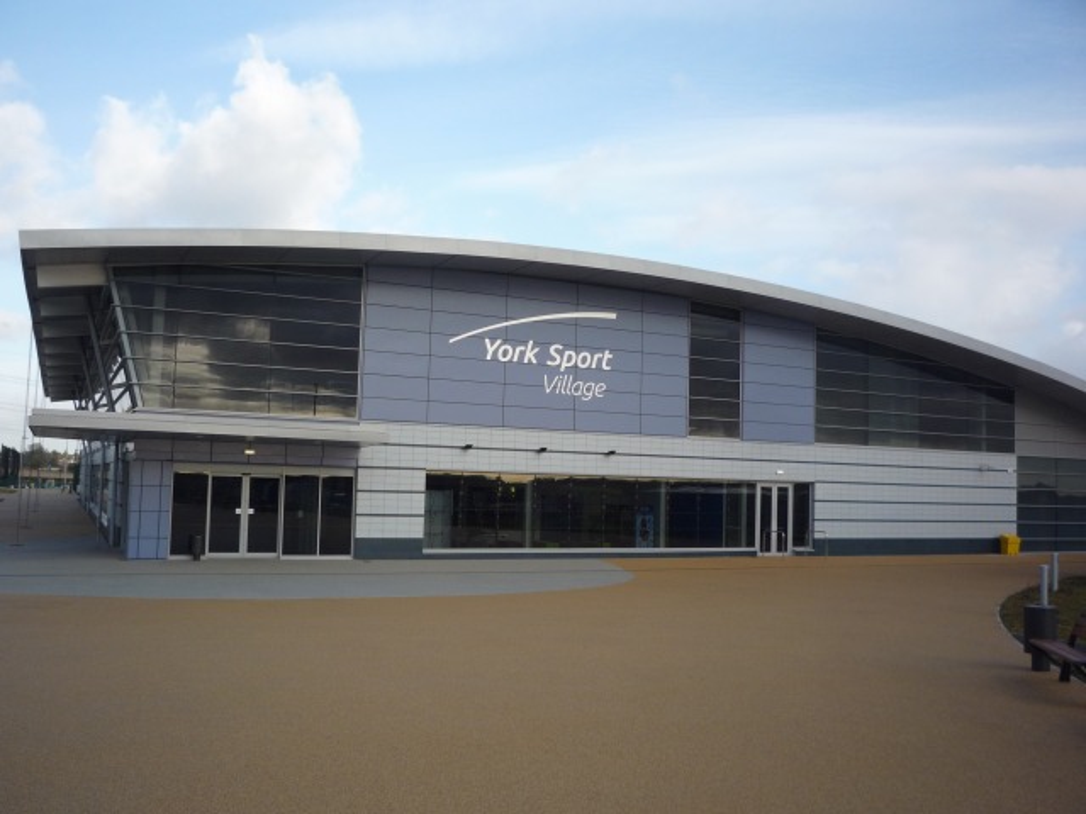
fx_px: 1004
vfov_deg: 44.2
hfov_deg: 56.8
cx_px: 543
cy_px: 407
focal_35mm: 32
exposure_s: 1/320
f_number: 4
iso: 100
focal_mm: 5.2
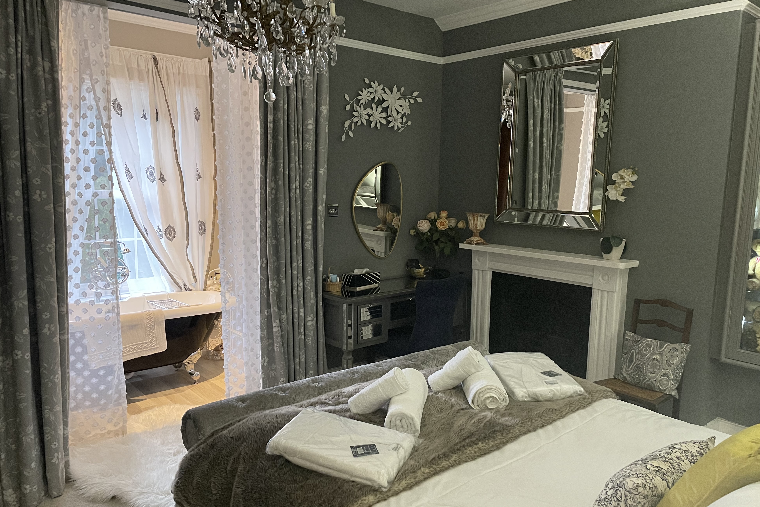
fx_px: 591
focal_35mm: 28
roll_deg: -0.9
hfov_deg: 65.5
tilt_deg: -7.7
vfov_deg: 46.4
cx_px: 384
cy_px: 269
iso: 400
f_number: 1.6
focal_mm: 4.2
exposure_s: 1/50
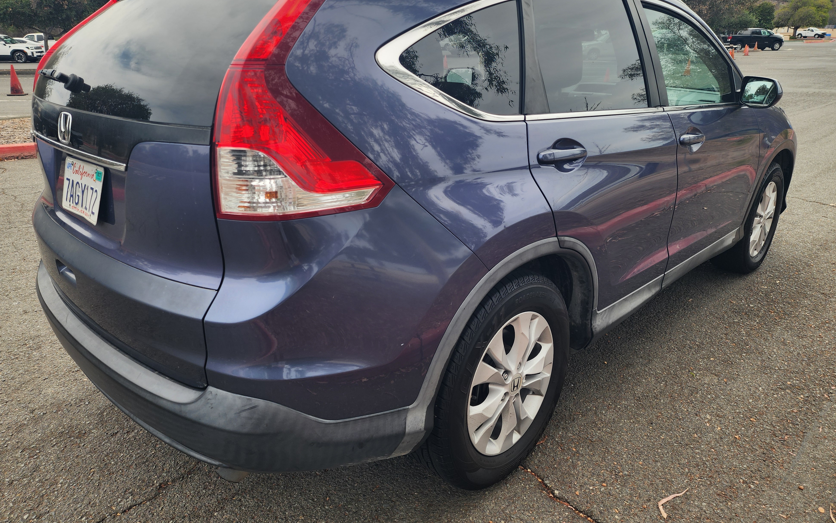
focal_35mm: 25
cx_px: 413
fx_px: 570
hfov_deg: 72.5
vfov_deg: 49.2
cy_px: 244
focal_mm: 6.4
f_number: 1.8
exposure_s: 1/501
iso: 12
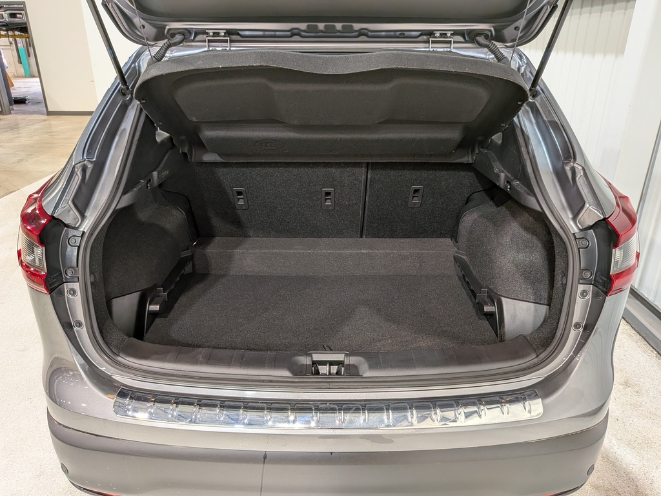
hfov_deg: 71.6
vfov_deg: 56.8
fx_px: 458
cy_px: 248
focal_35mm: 24
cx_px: 330
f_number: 1.7
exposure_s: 1/24
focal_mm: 4.53
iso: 35
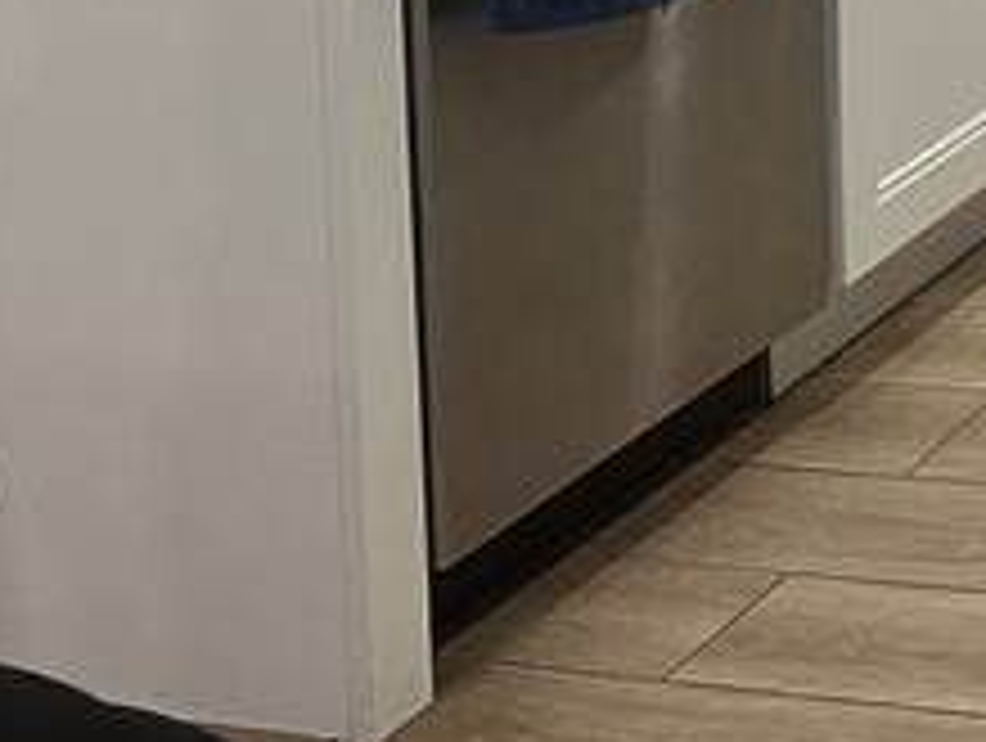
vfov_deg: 11.8
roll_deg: +1.1
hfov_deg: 15.4
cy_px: -782
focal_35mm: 112
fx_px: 3195
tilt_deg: -3.6
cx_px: 1706
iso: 200
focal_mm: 6.86
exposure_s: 1/120
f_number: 1.78
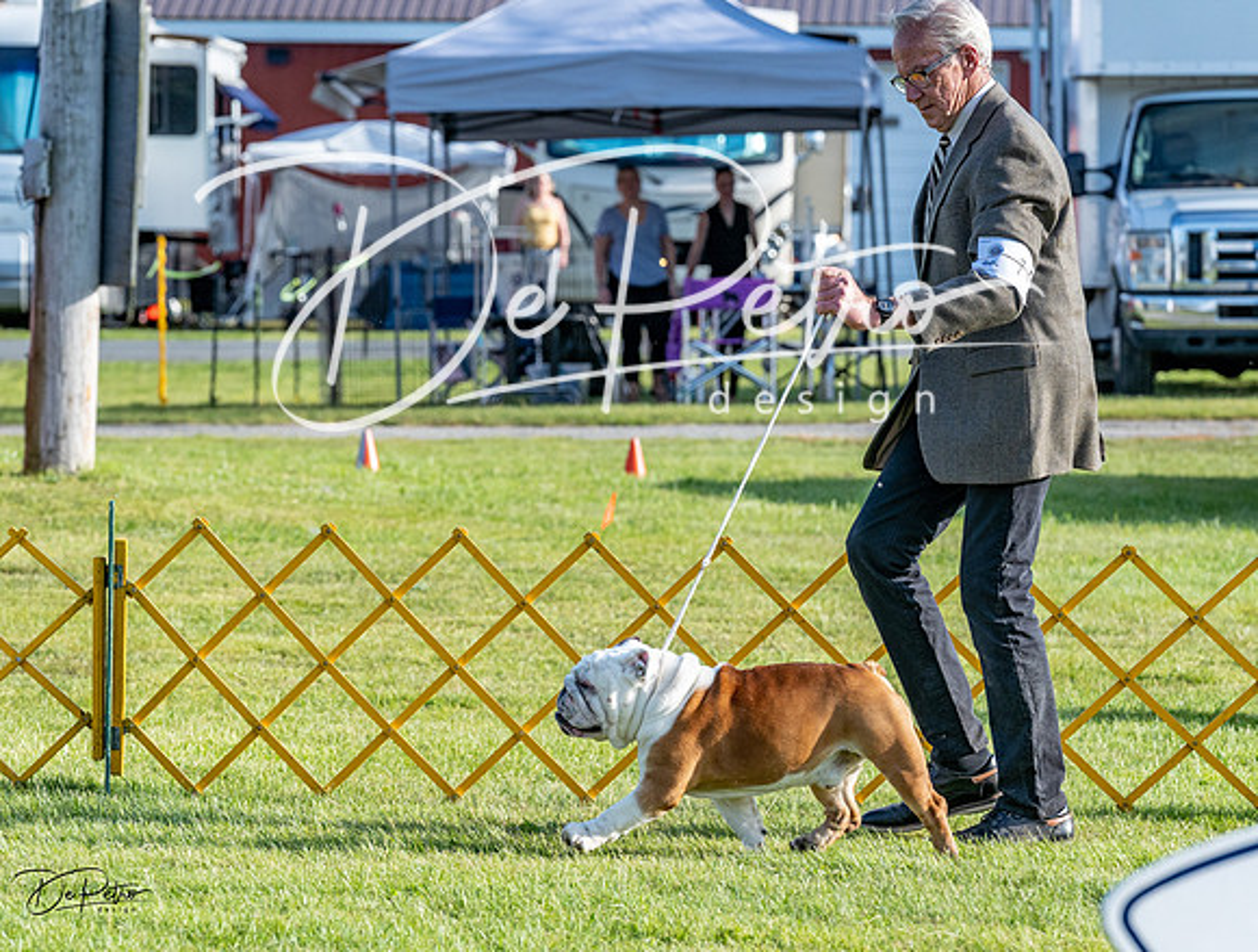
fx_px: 7209
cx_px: 580
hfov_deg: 10.0
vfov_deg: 7.6
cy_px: 491
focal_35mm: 198
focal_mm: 155
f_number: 6.3
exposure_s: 1/1250
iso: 640
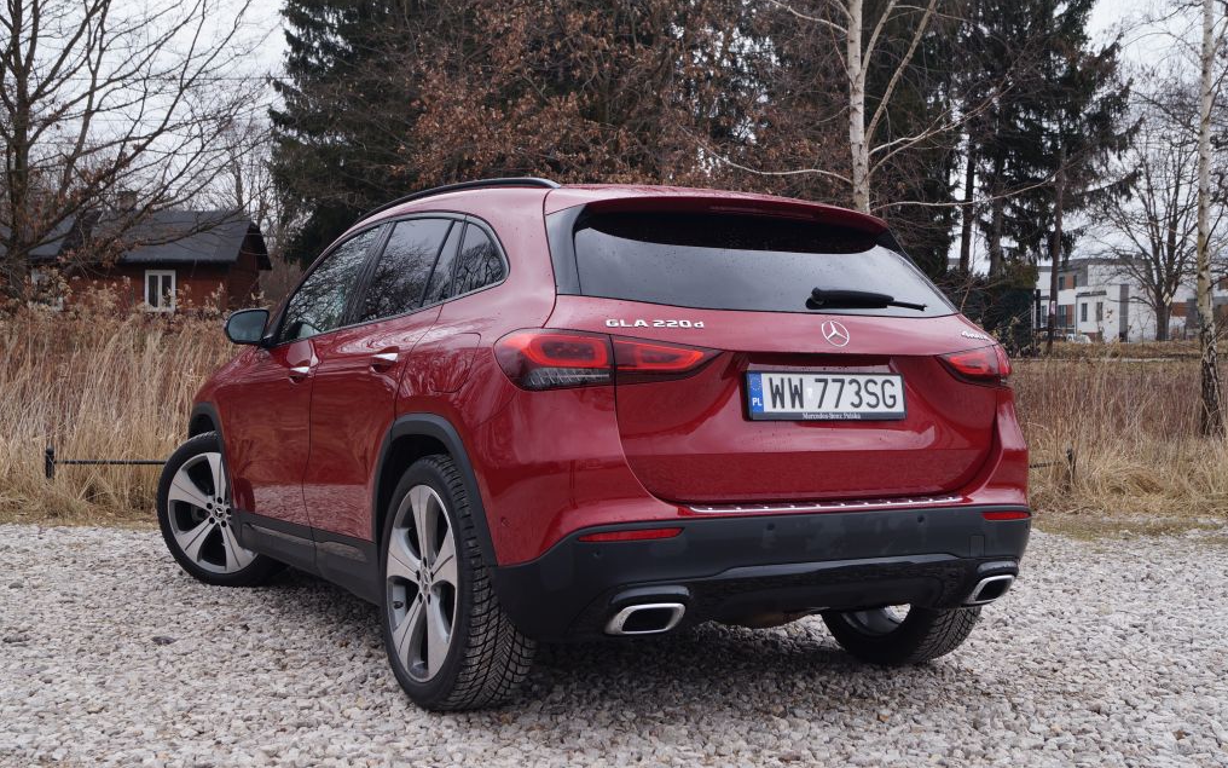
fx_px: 1339
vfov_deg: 32.0
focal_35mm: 40
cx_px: 618
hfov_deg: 49.3
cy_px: 387
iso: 100
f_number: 6.3
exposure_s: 1/80
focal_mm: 26
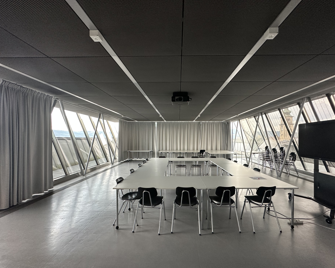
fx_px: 149
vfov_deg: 84.0
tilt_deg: +1.5
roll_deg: -0.1
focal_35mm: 15
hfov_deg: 96.7
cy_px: 137
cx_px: 176
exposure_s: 1/99
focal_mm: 2.22
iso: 200
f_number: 2.2
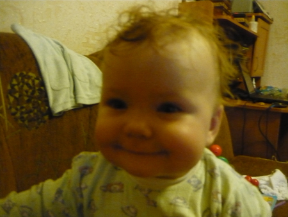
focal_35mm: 33
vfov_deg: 43.0
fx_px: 275
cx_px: 144
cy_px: 108
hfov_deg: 55.3
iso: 1250
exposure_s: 1/15
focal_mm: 5.5
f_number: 2.8
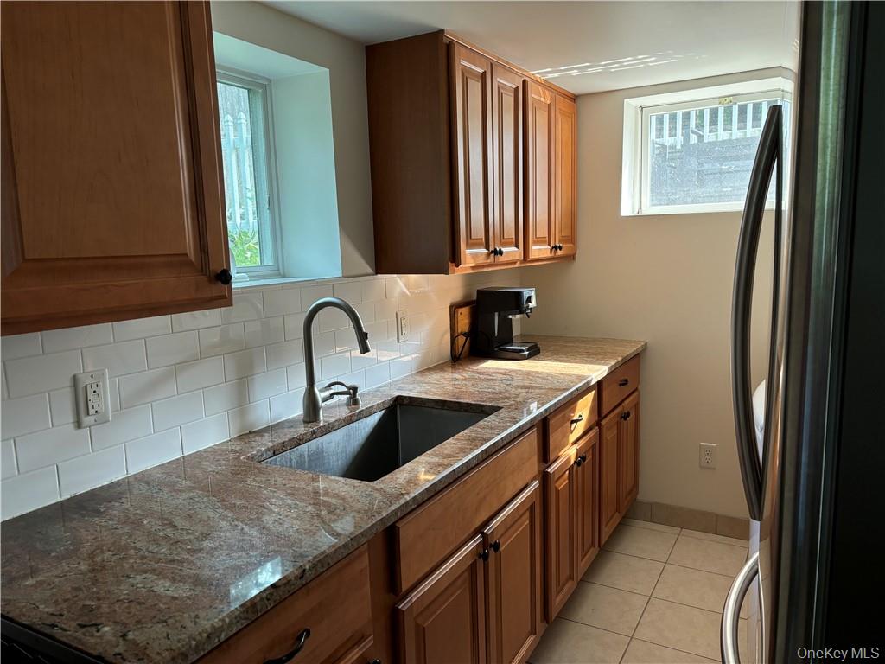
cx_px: 442
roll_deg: +1.4
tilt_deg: -8.4
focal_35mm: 26
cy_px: 332
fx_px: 665
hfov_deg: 67.3
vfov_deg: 53.1
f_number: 1.6
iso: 125
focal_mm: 5.96
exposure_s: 1/83
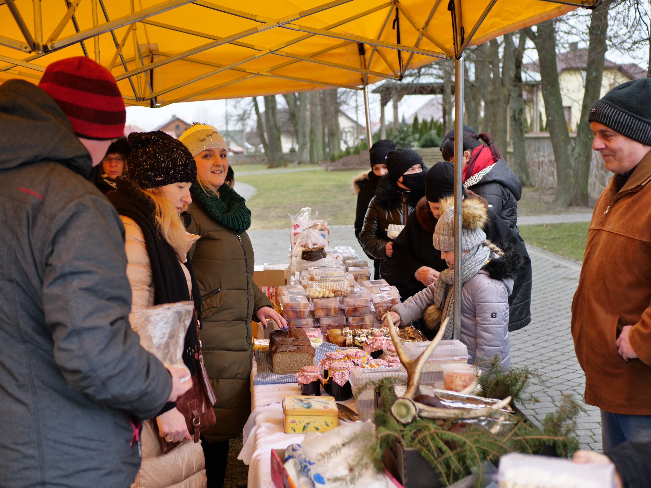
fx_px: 940
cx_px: 326
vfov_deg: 29.1
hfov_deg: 38.2
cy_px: 244
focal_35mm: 50
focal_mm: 25
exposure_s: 1/200
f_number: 2.2
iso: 200
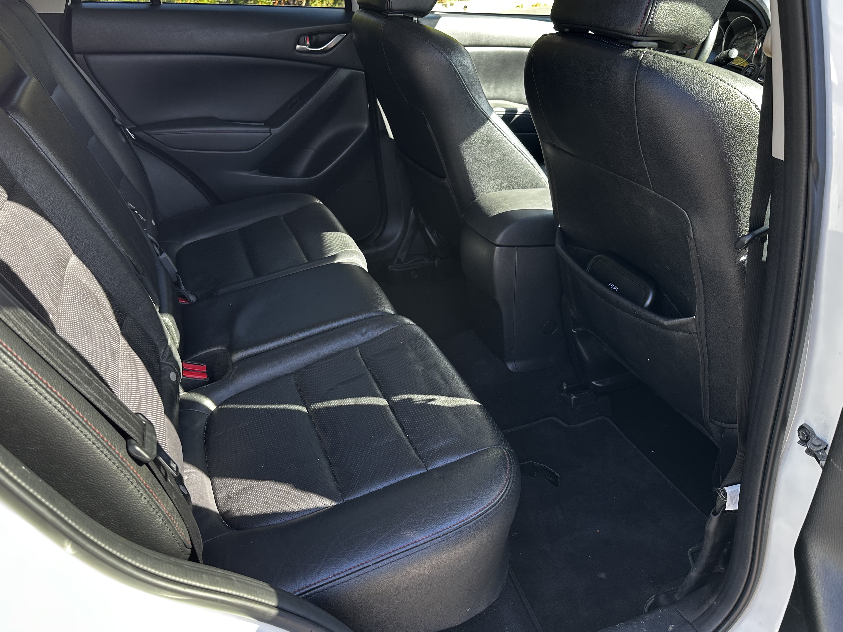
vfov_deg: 51.3
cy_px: 287
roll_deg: +1.6
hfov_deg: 65.3
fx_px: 658
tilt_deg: -26.6
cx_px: 398
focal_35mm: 27
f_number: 1.78
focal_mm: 6.86
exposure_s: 1/121
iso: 100
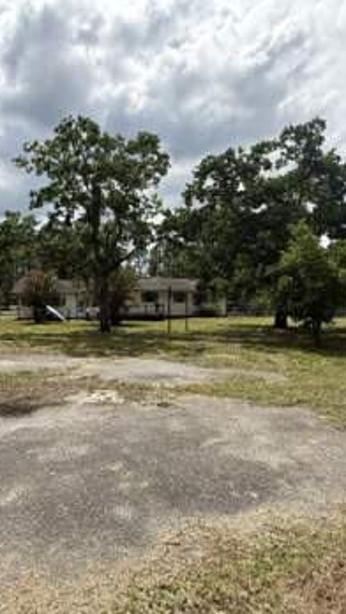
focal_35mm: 21
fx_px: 342
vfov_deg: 83.8
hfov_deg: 53.6
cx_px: 157
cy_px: 311
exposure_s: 1/2410
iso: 64
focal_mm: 2.22
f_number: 2.2
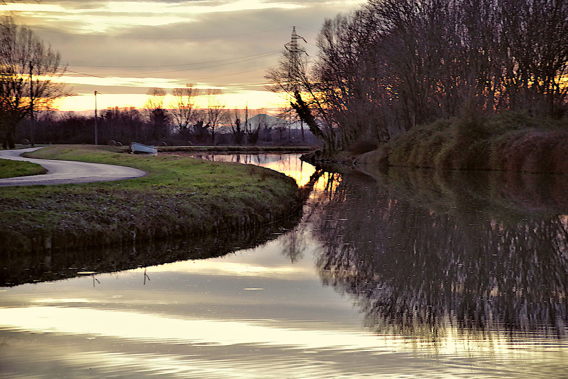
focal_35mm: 139
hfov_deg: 14.8
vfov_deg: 9.9
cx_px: 290
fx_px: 2193
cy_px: 185
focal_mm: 135
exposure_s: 1/5
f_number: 8
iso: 3200
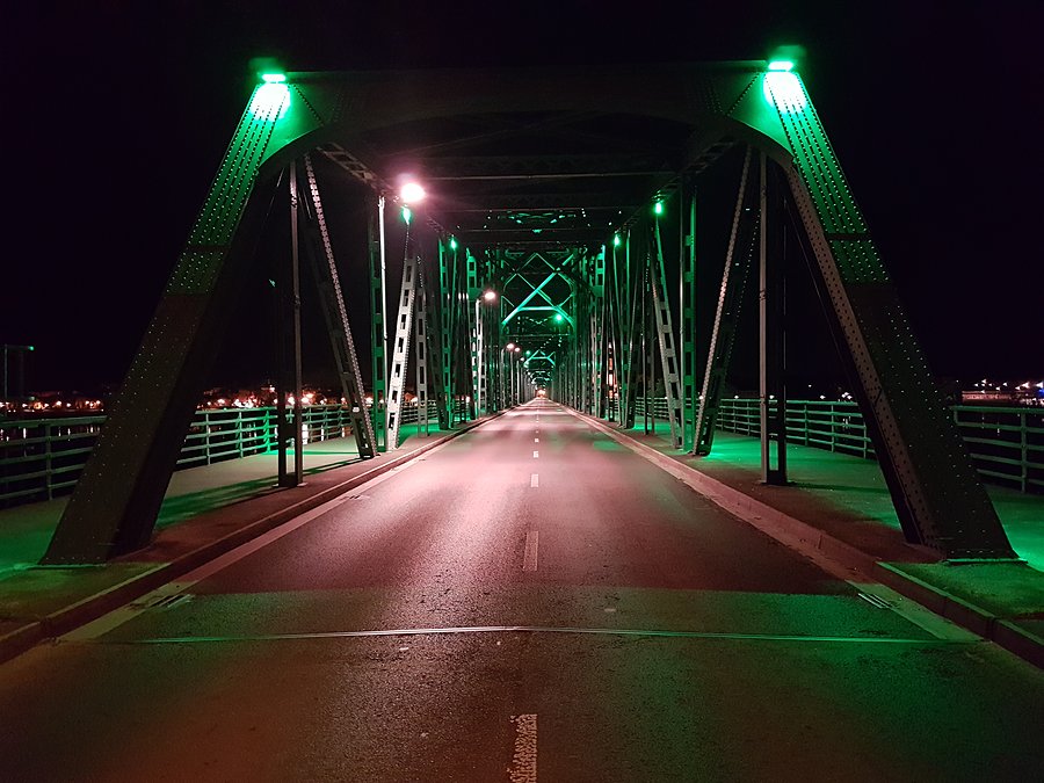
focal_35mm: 26
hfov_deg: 67.3
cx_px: 522
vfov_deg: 53.1
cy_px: 392
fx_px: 784
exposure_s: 1/10
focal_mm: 4.2
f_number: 1.7
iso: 640
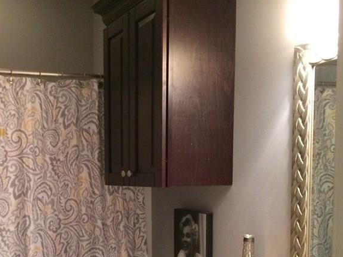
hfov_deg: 36.2
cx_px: 95
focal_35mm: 52
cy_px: 225
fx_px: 515
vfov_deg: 27.2
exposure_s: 1/20
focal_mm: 4.15
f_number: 2.2
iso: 320
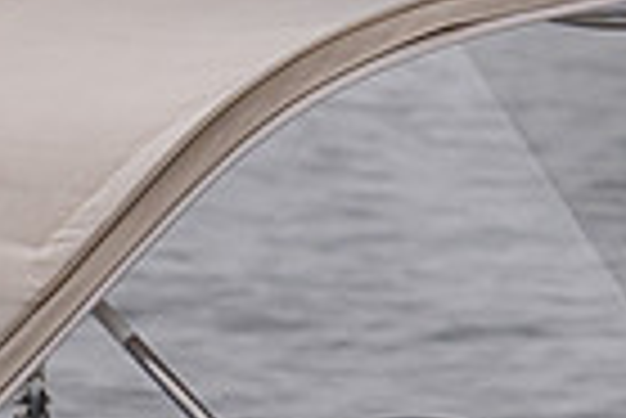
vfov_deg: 1.5
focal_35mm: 923
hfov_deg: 2.2
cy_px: 266
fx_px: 16066
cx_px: -334
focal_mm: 155
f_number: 6.3
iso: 500
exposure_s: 1/2500
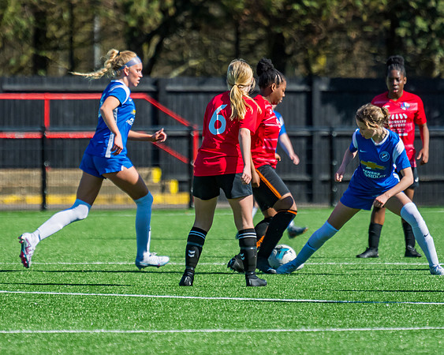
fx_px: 6467
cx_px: 167
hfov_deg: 3.9
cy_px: 185
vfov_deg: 3.1
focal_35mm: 492
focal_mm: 280
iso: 400
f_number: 4
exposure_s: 1/4000
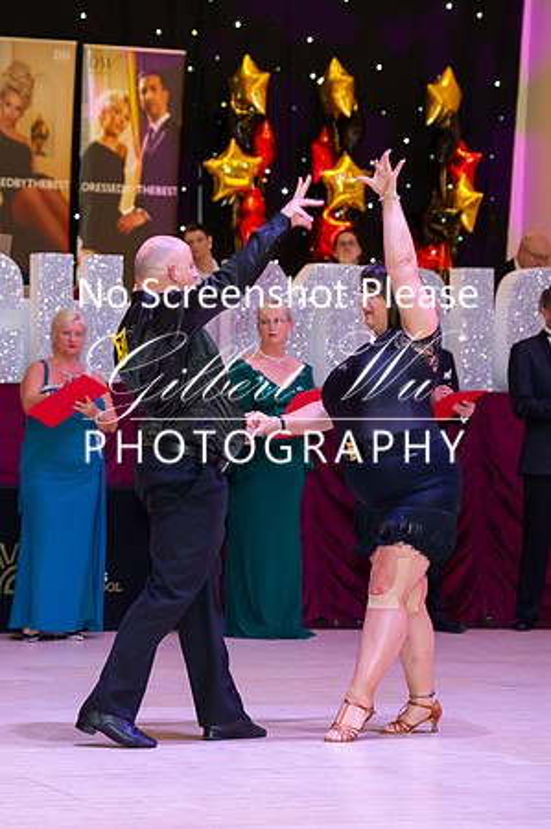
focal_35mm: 128
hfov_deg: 10.6
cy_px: 413
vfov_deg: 16.0
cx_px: 120
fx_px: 2951
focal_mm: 85
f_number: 3.5
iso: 1600
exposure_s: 1/250
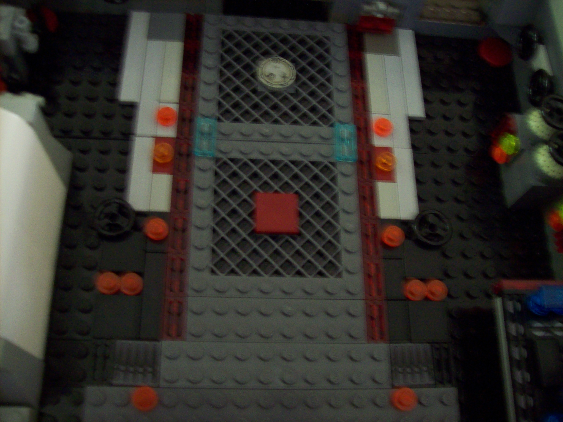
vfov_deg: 39.6
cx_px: 282
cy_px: 211
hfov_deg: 51.4
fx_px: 585
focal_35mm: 36
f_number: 2.7
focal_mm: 6
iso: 200
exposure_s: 1/4
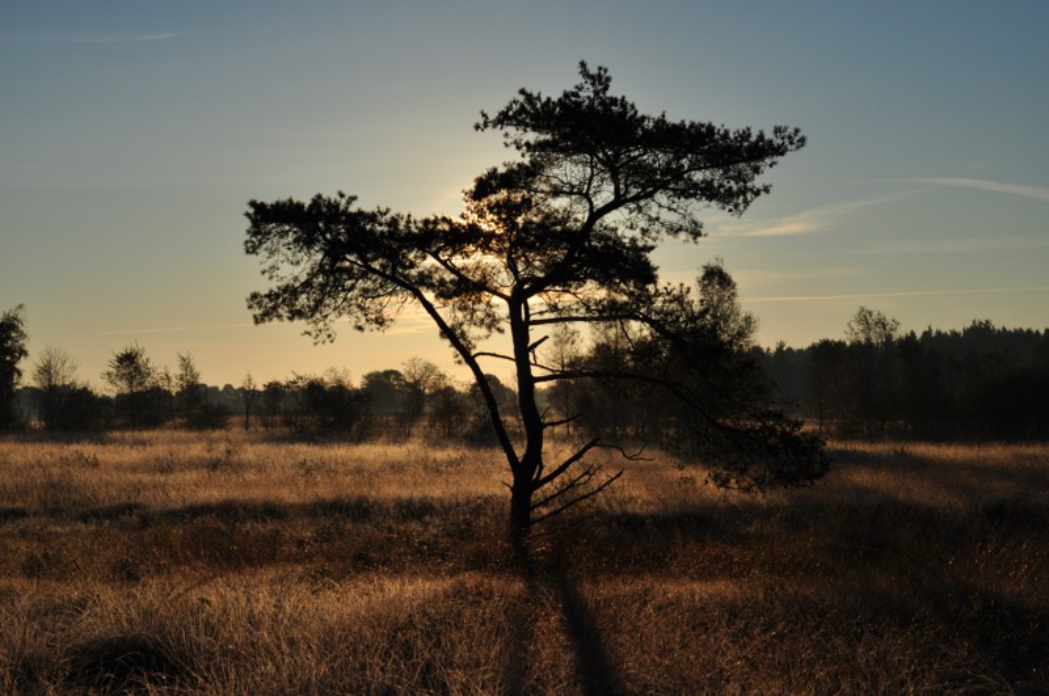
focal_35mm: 60
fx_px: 1746
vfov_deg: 22.6
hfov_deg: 33.4
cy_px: 348
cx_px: 524
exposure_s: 1/1250
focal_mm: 40
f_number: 9
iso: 200
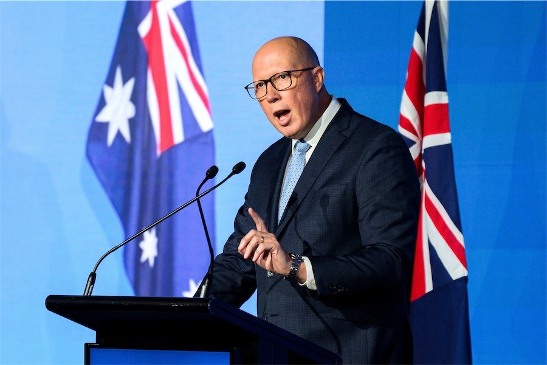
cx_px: 274
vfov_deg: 4.6
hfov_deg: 6.9
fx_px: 4558
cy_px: 182
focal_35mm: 300
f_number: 3.2
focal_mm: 200
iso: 2000
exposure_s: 1/320
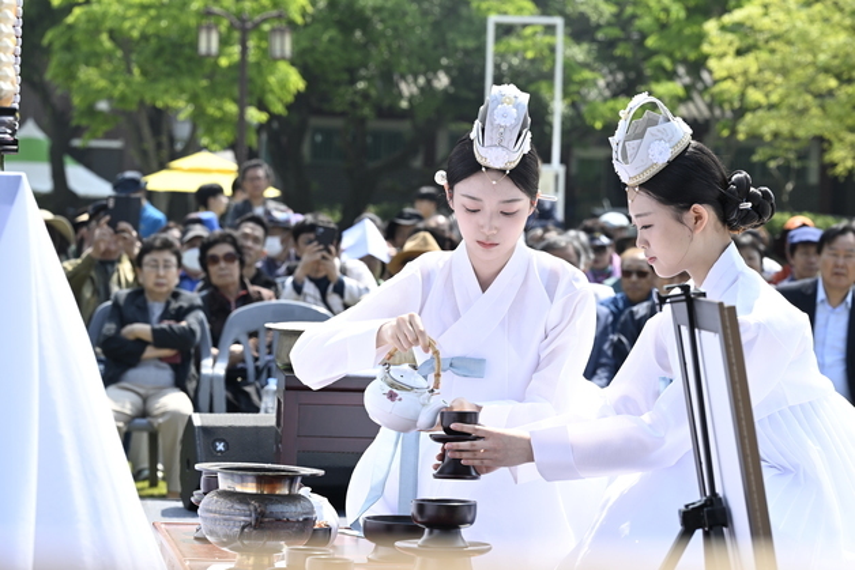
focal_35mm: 135
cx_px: 428
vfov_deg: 10.2
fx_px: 3207
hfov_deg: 15.2
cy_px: 285
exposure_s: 1/200
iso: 200
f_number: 9
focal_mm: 135
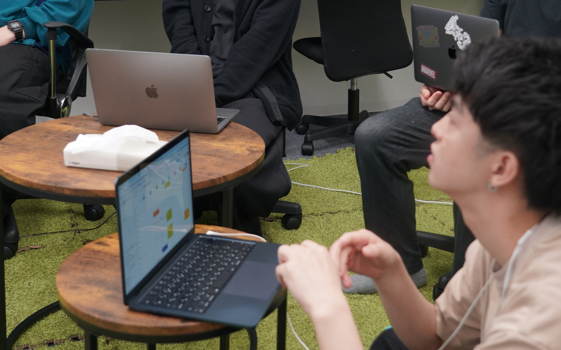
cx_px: 283
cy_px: 87
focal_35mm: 52
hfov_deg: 38.9
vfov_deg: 24.6
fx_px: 795
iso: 1600
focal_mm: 33
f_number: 4
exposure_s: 1/160
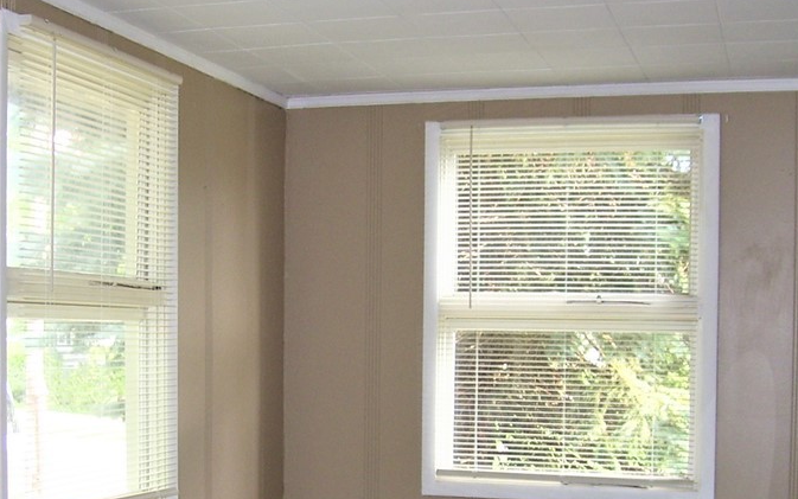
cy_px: 413
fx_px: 1262
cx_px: 224
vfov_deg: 22.0
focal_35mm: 58
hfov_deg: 34.5
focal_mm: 6
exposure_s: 1/60
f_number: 2.7
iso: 80
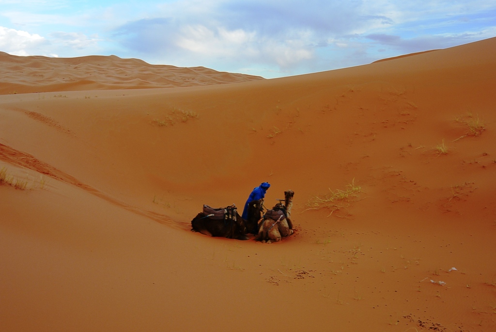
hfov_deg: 51.8
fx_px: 510
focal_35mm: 37
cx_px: 248
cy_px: 166
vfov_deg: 36.0
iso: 100
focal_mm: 14
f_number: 4
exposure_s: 1/320
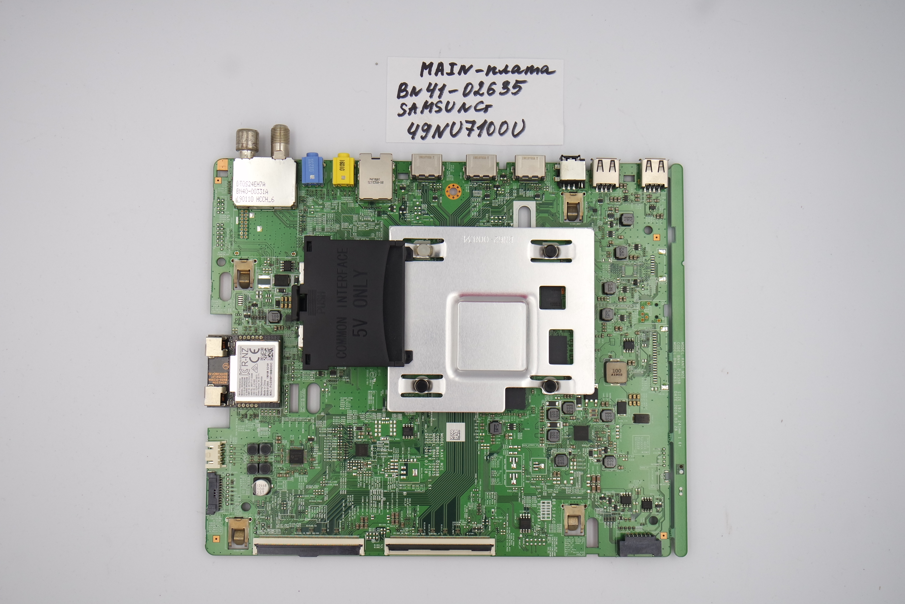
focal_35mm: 40
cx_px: 452
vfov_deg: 33.4
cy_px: 302
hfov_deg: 48.5
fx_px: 1005
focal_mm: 15
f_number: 5.6
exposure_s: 1/100
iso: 160
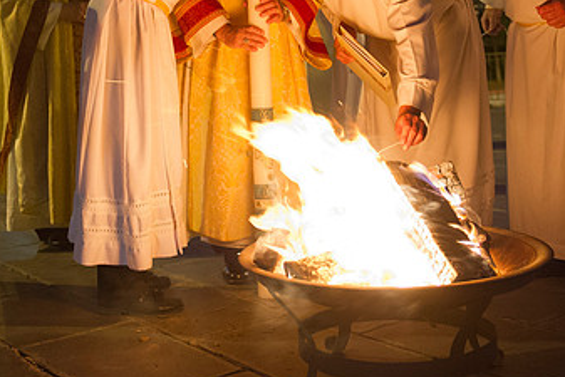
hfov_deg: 36.1
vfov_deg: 24.2
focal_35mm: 55
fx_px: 864
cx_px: 228
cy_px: 65
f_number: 2.8
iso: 3200
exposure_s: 1/60
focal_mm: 32
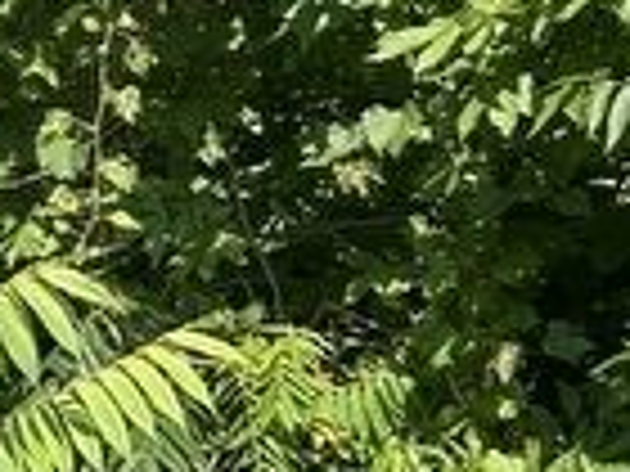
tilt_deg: +9.2
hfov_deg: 10.3
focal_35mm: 149
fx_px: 2712
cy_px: -166
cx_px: -1143
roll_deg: +0.7
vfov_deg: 9.7
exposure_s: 1/2299
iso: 50
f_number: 1.5
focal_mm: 5.7
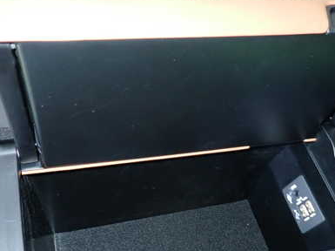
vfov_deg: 36.5
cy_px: 162
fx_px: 377
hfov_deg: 47.8
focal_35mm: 39
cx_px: 191
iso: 500
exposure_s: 1/30
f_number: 5.6
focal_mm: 4.5
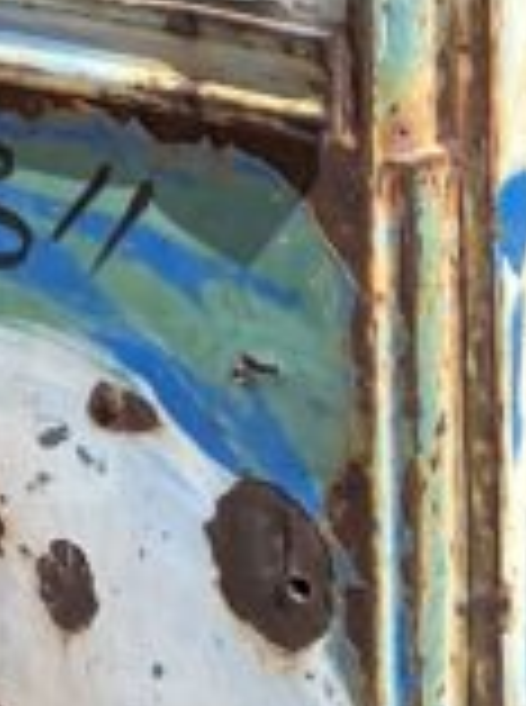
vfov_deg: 10.7
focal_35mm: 170
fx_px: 3458
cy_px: -693
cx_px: -126
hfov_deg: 8.6
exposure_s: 1/4630
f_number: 1.5
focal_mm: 5.7
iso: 50
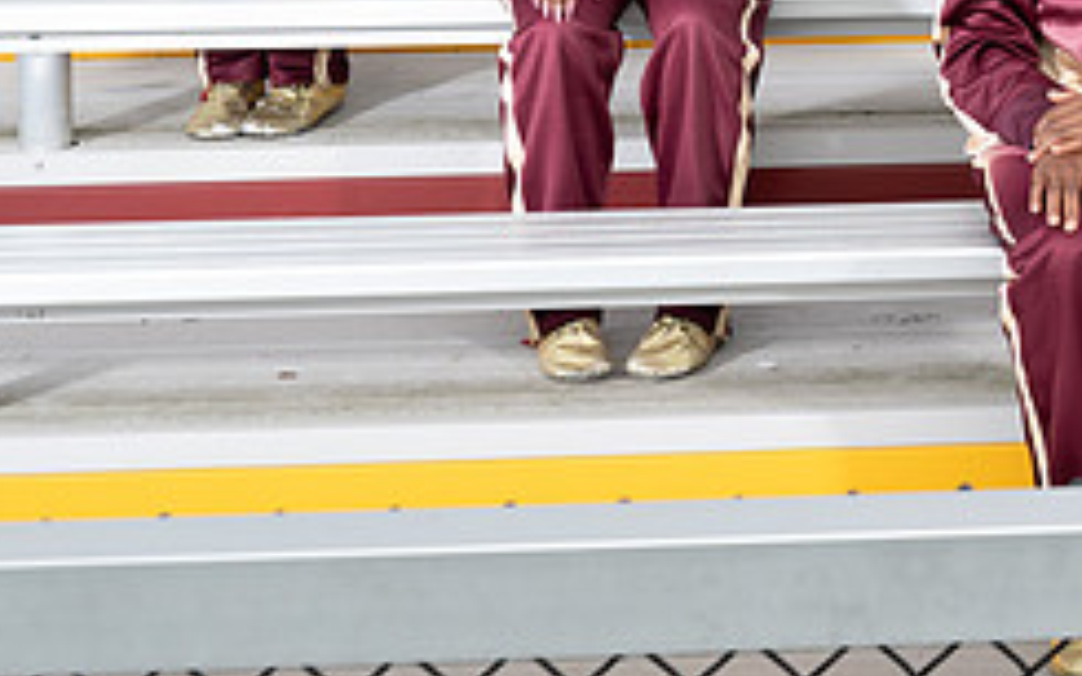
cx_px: 1497
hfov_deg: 16.4
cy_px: -498
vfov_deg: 10.4
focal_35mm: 119
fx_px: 3508
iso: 40
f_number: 6.3
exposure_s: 1/100
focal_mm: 32.5
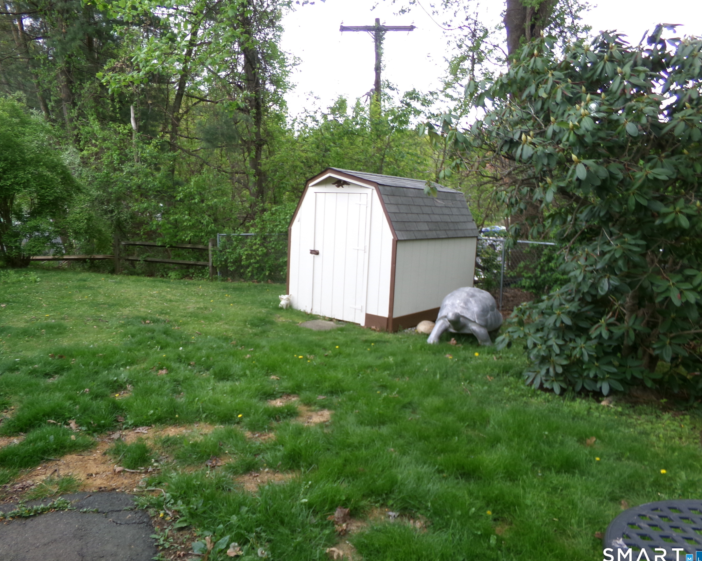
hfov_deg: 66.0
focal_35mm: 26
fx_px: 540
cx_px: 329
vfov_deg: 54.9
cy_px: 277
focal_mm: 4.3
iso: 100
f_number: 3.7
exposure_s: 1/100
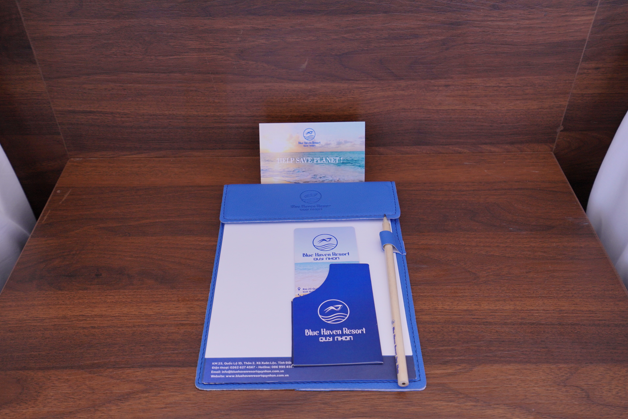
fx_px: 628
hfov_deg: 53.1
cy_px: 214
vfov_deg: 36.9
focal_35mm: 36
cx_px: 312
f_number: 8
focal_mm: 35
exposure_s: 1/125
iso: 500
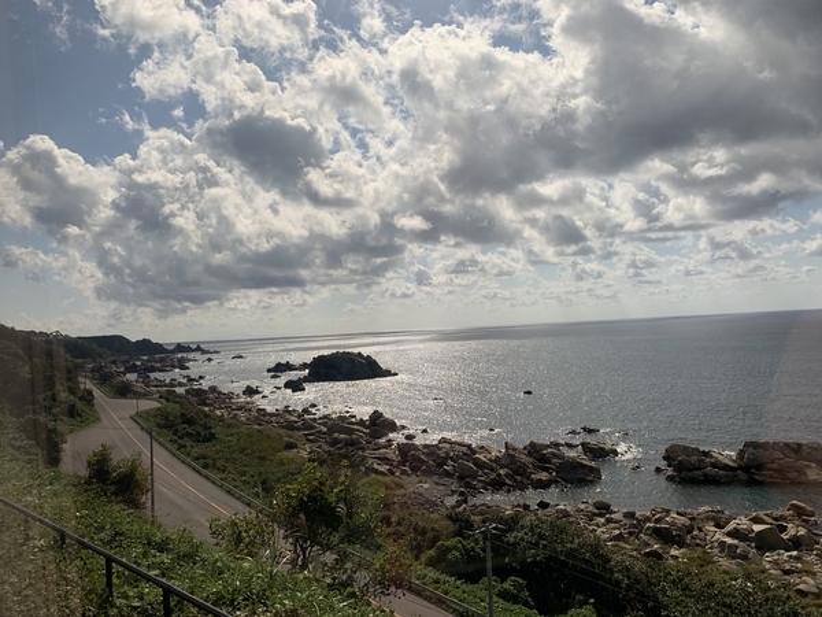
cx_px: 411
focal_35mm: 26
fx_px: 617
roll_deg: +3.2
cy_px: 308
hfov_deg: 67.3
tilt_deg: +3.1
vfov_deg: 53.1
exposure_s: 1/4274
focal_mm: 4.25
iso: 25
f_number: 1.8
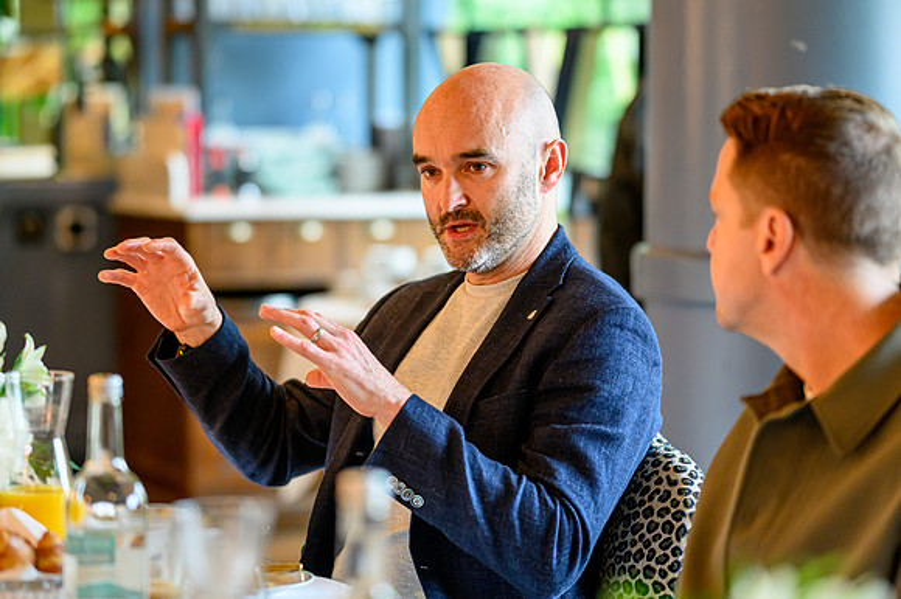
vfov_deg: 10.6
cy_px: 300
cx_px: 450
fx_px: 3220
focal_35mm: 129
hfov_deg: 15.9
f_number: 1.8
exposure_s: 1/200
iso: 800
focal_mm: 85
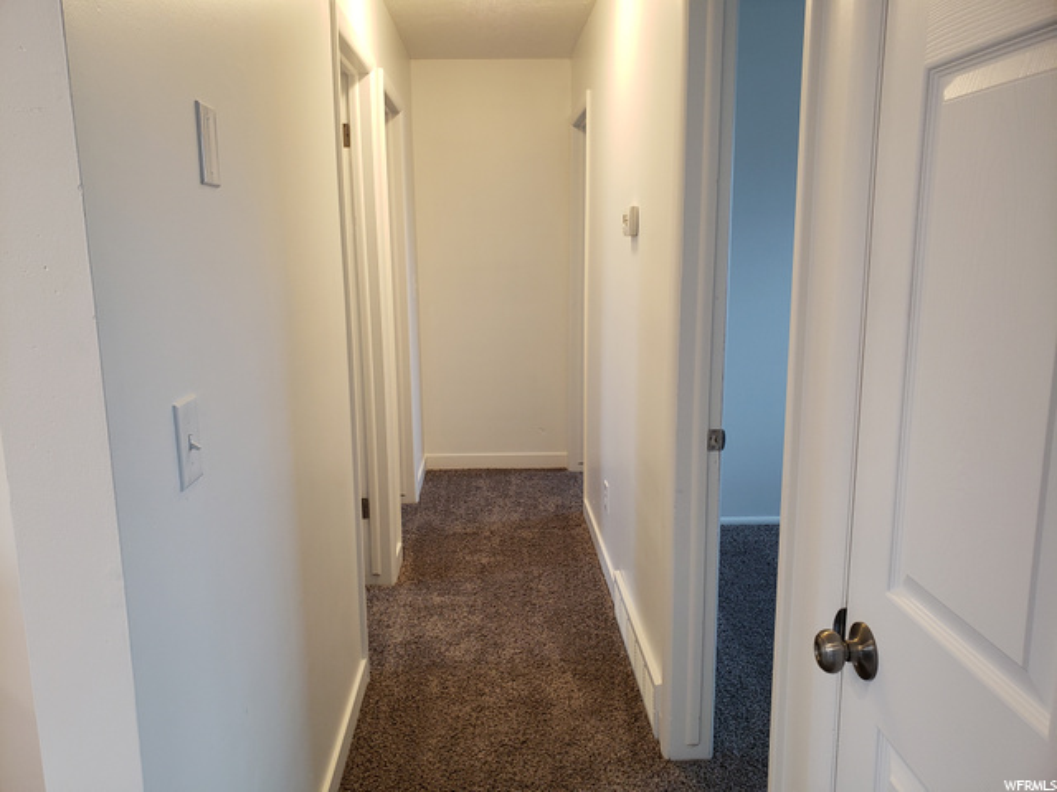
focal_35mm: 26
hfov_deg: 67.3
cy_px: 396
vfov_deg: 53.1
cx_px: 528
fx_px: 794
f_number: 2.4
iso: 160
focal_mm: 4.3
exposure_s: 1/60
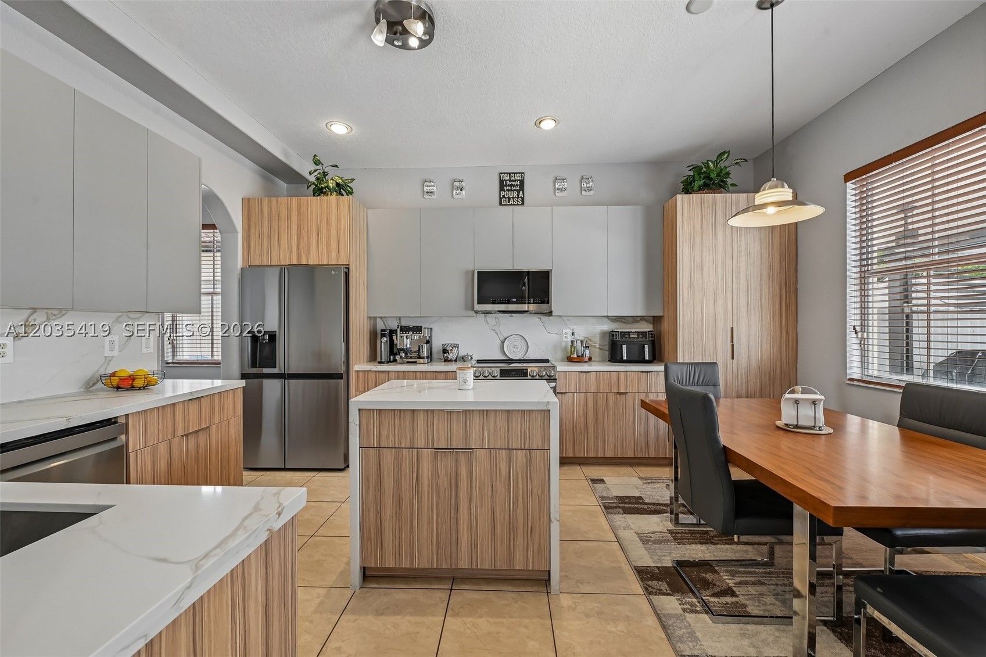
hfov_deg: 104.3
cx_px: 493
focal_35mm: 14
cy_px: 328
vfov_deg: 81.2
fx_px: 383
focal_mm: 14
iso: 320
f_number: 9
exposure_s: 1/20
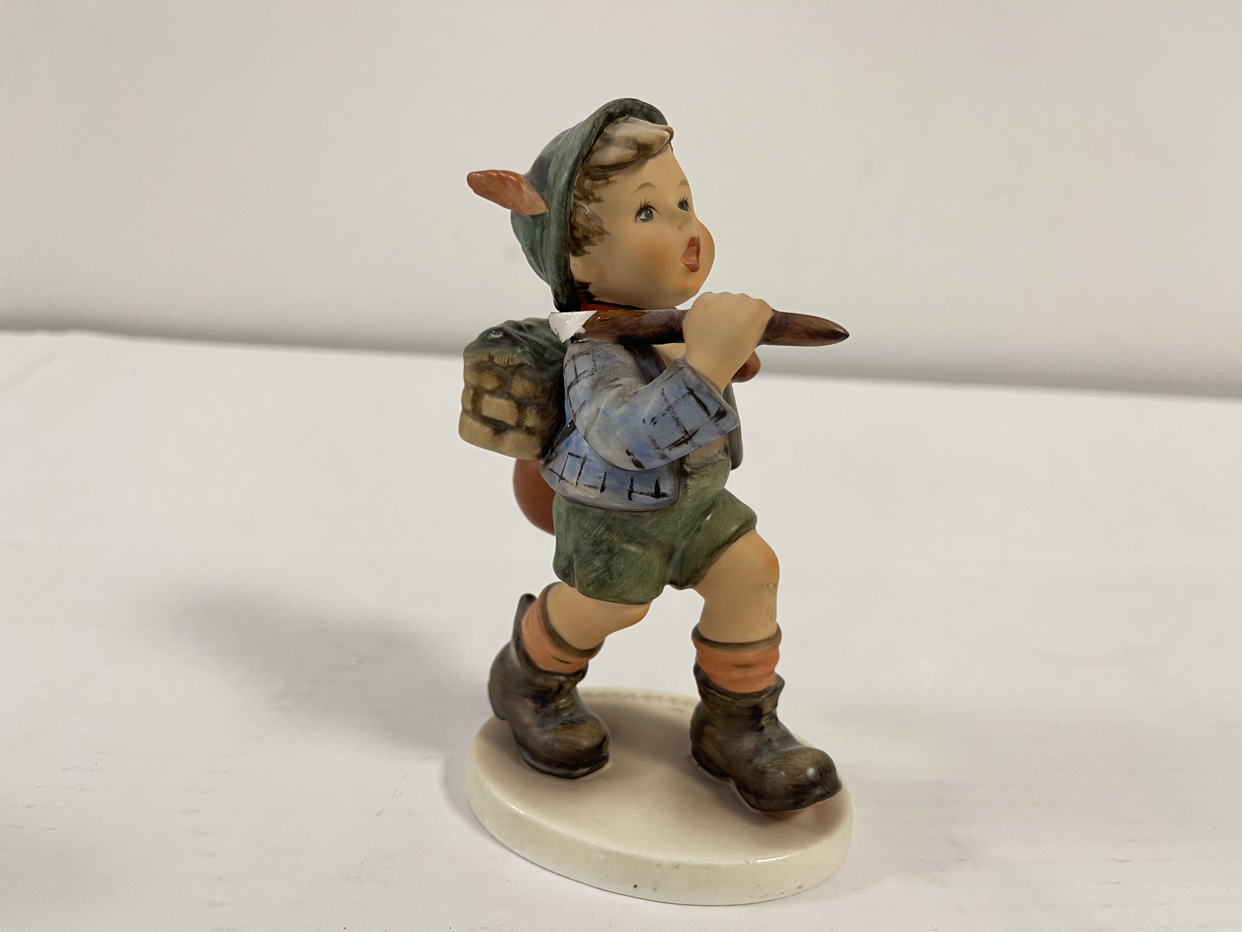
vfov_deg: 54.9
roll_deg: -4.4
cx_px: 621
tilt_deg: -16.9
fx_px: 897
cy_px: 466
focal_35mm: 25
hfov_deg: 69.4
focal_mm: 5.1
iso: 80
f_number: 1.6
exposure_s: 1/50
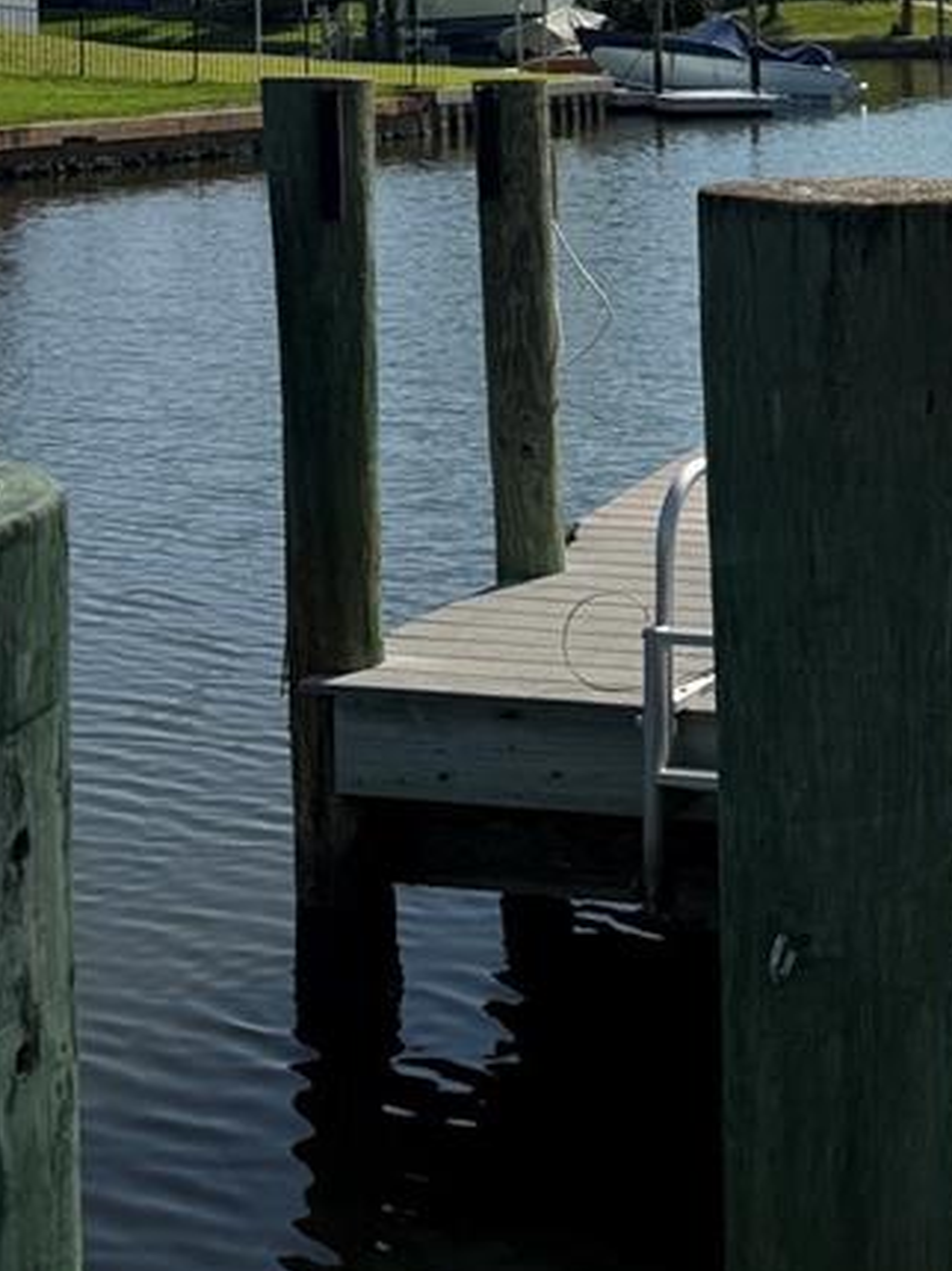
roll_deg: +0.2
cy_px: 154
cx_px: 1121
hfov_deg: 20.6
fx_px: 2459
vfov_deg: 28.0
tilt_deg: -3.4
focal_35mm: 67
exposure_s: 1/11905
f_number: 1.78
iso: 80
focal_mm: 6.76
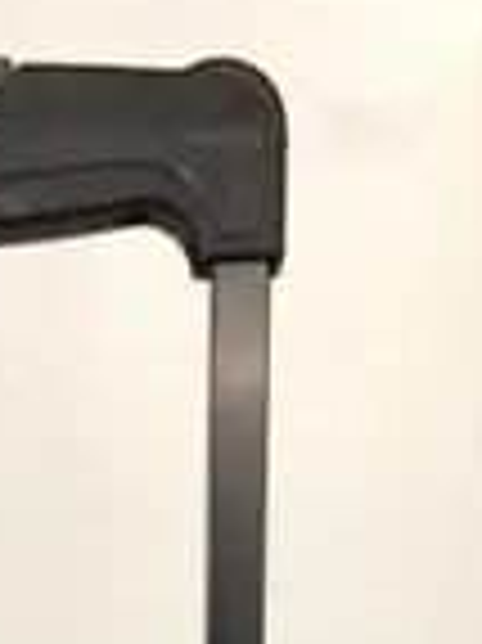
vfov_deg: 7.8
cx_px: -140
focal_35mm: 208
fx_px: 3867
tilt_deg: -10.3
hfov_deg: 7.1
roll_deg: -0.6
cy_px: 2130
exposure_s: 1/17
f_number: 2.2
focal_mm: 4.15
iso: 50
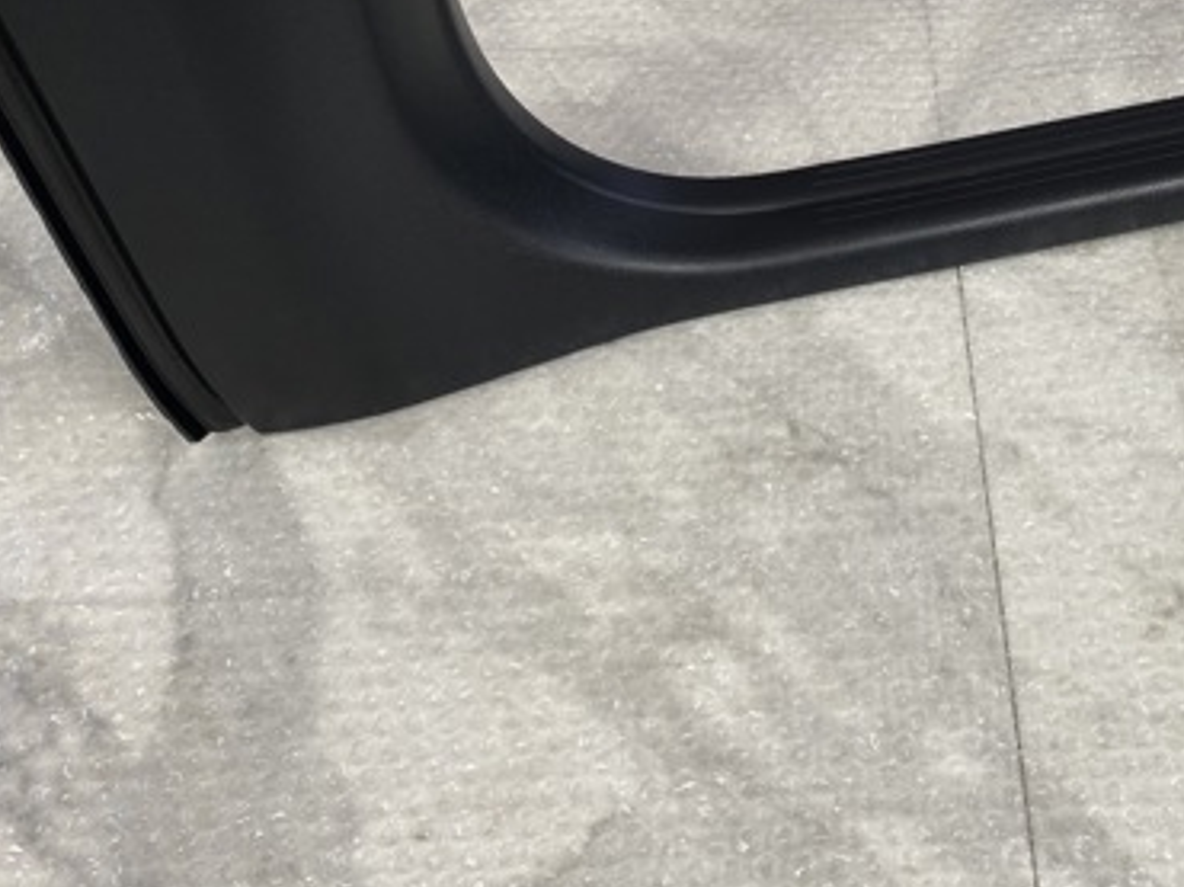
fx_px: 1538
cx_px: 864
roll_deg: +5.6
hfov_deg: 41.1
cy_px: 239
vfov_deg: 31.7
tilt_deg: -42.0
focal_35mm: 45
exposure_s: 1/100
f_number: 1.8
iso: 50
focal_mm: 4.25
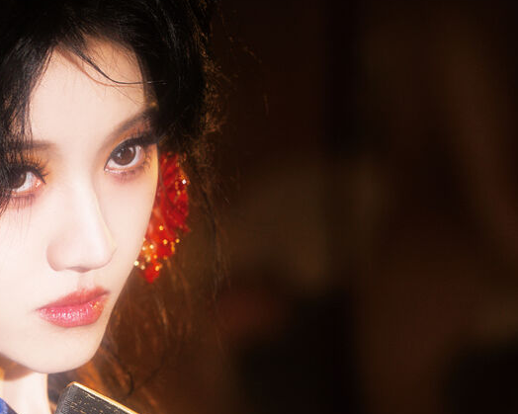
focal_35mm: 319
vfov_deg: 4.8
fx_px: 4890
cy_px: 487
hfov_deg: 6.0
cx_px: -70
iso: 320
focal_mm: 100
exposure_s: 1/100
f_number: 3.2
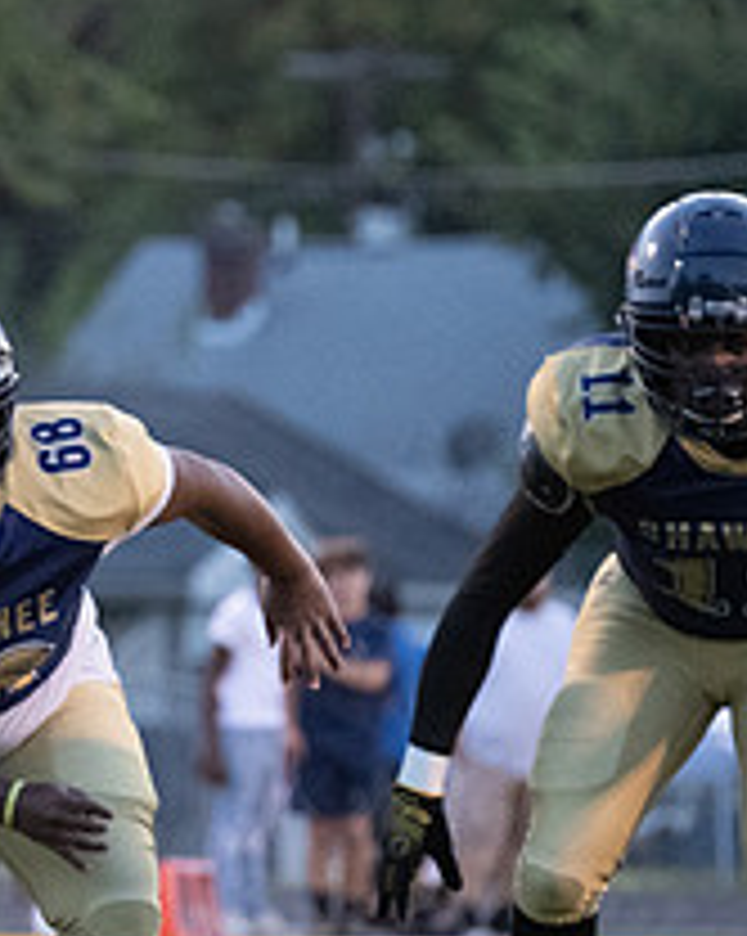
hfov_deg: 2.0
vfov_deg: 2.5
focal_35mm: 785
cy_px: 421
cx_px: -536
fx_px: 21726
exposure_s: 1/1250
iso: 11400
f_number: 5
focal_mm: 300
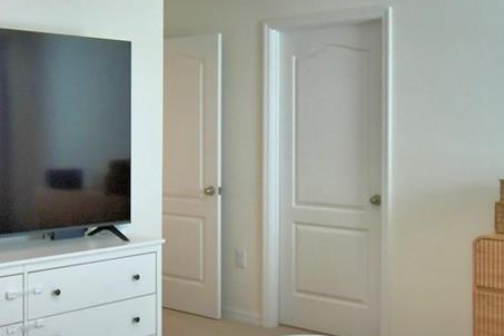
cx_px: 160
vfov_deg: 25.5
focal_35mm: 53
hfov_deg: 37.0
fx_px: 742
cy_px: 137
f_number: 4.5
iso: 400
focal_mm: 10
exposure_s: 1/100
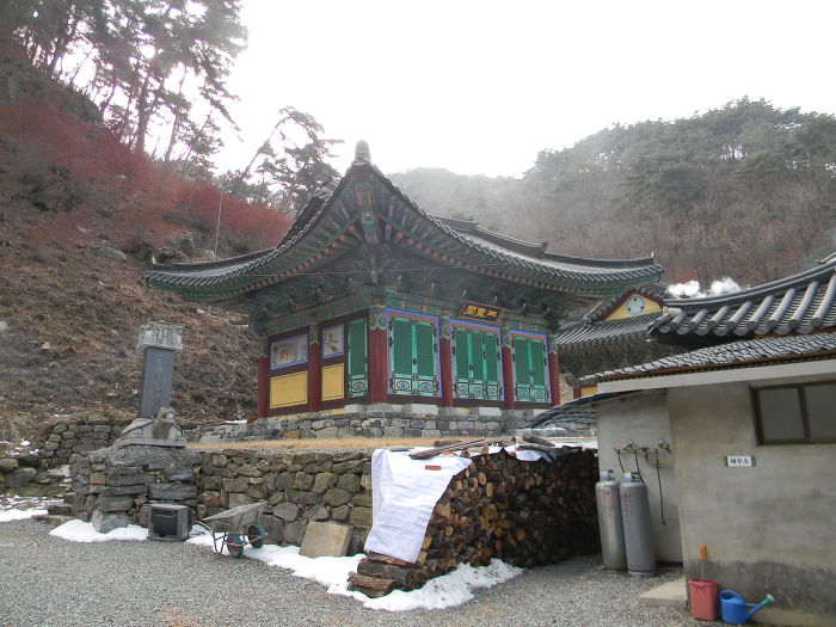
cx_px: 418
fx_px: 676
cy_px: 314
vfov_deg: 49.7
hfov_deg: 63.4
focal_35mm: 28
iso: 80
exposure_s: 1/160
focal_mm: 5
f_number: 3.5
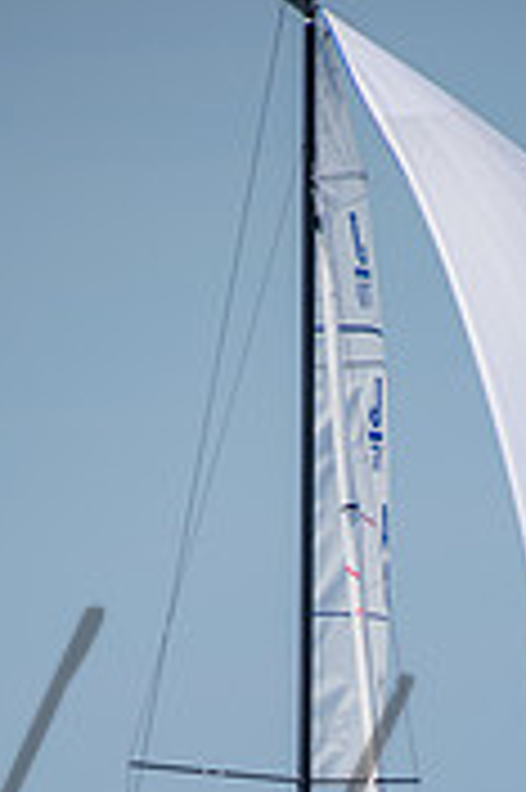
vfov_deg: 2.7
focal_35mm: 767
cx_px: 436
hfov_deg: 1.8
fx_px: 16842
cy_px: 936
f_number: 6.3
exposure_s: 1/1000
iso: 200
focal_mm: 200
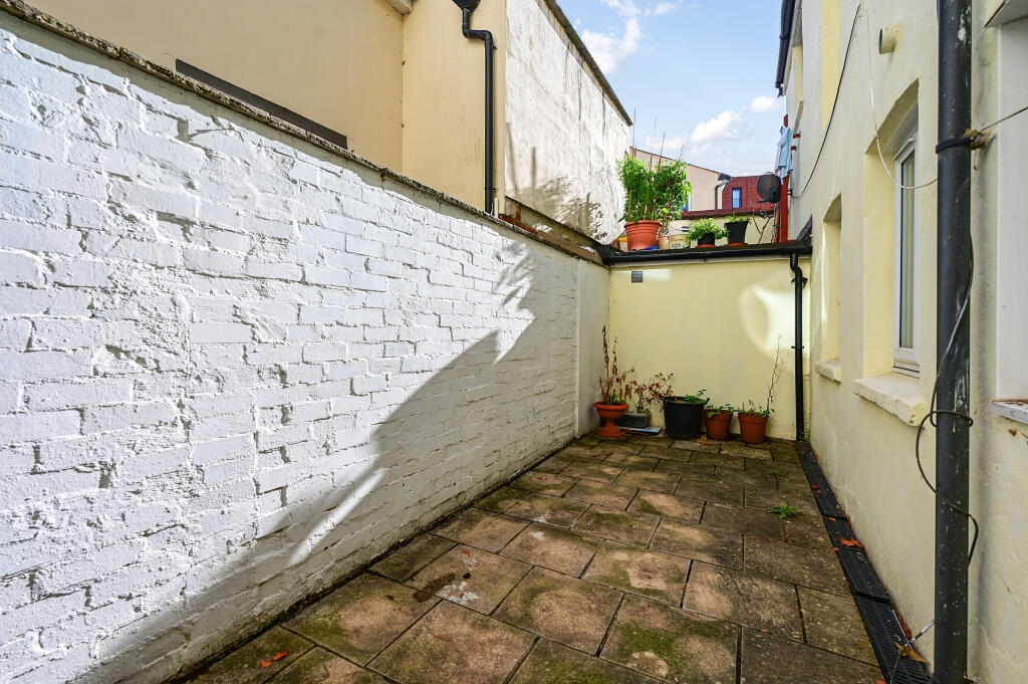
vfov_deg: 75.4
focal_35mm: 16
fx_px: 442
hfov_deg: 98.6
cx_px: 514
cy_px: 342
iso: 400
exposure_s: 1/800
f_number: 7.1
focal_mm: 15.5
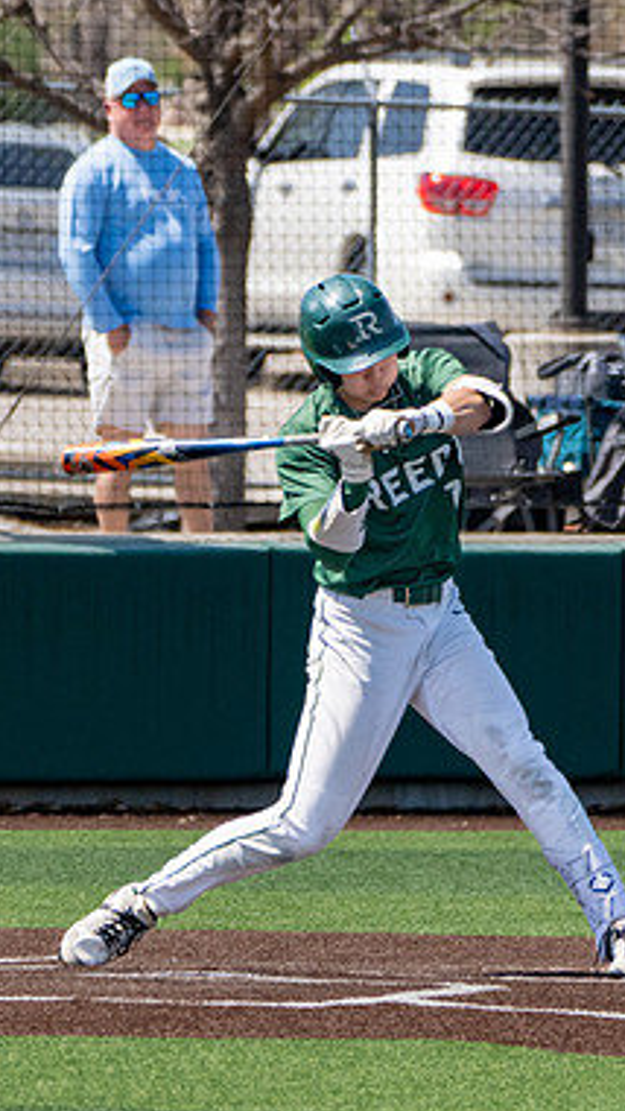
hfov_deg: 2.0
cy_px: 513
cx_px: 211
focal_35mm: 620
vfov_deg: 3.5
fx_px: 18250
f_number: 8
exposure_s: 1/2500
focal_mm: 265
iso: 800
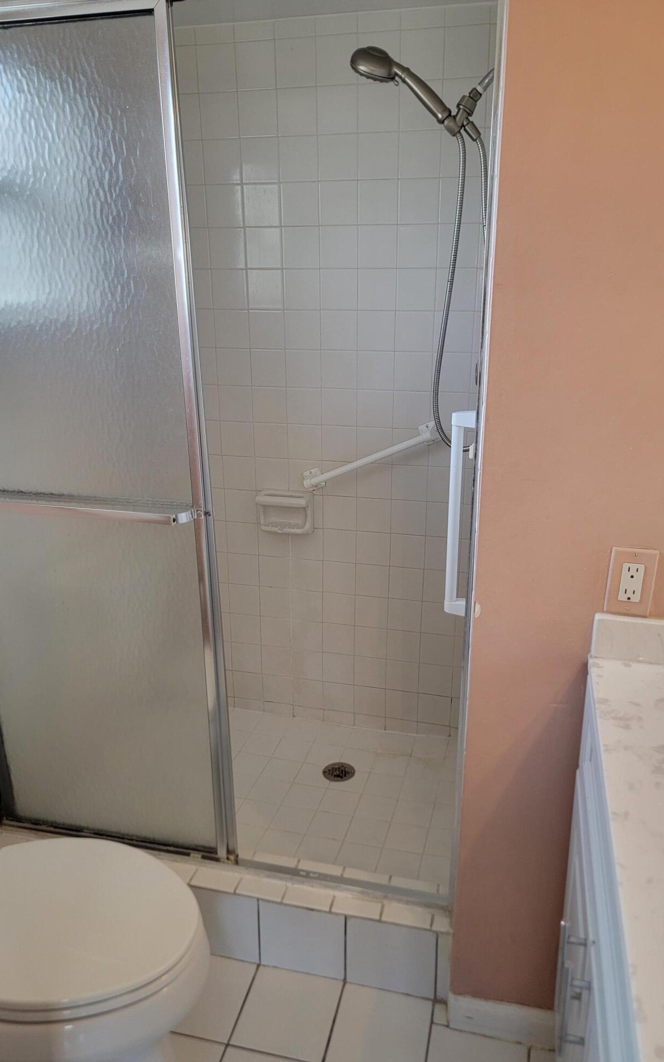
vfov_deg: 70.4
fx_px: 753
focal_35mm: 26
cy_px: 540
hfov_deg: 47.6
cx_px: 357
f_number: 1.8
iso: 80
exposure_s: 1/52.5
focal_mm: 6.7
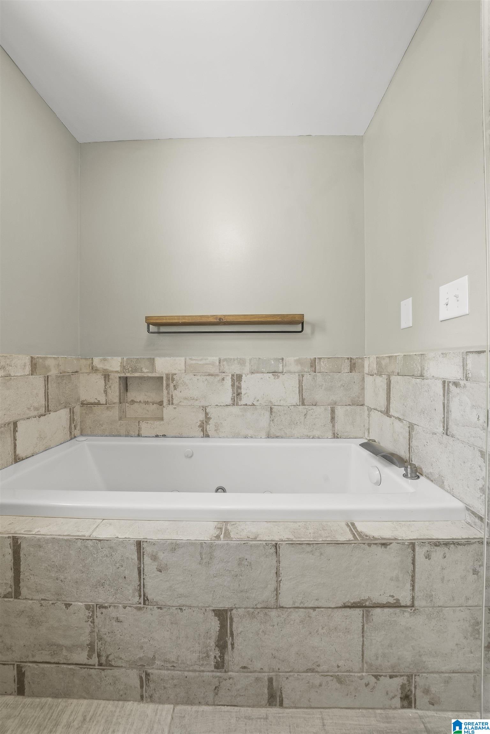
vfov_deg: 112.6
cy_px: 367
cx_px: 245
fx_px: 245
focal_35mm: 12
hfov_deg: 90.0
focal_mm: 12
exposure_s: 1.3
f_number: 10
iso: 250
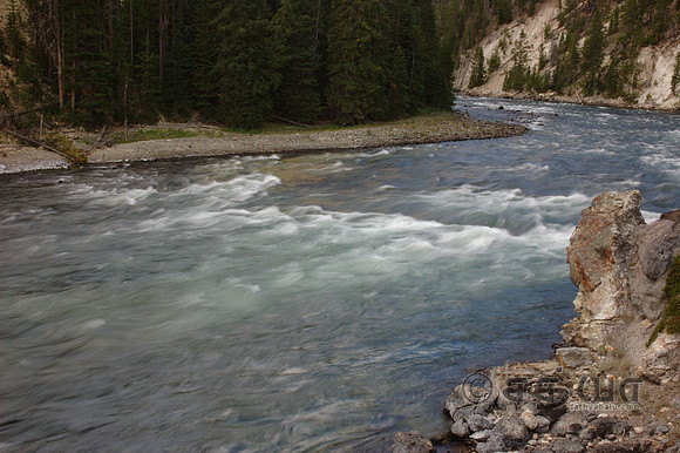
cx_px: 340
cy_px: 226
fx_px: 708
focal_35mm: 38
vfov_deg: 35.5
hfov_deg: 51.3
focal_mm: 25
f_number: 25
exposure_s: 1/3
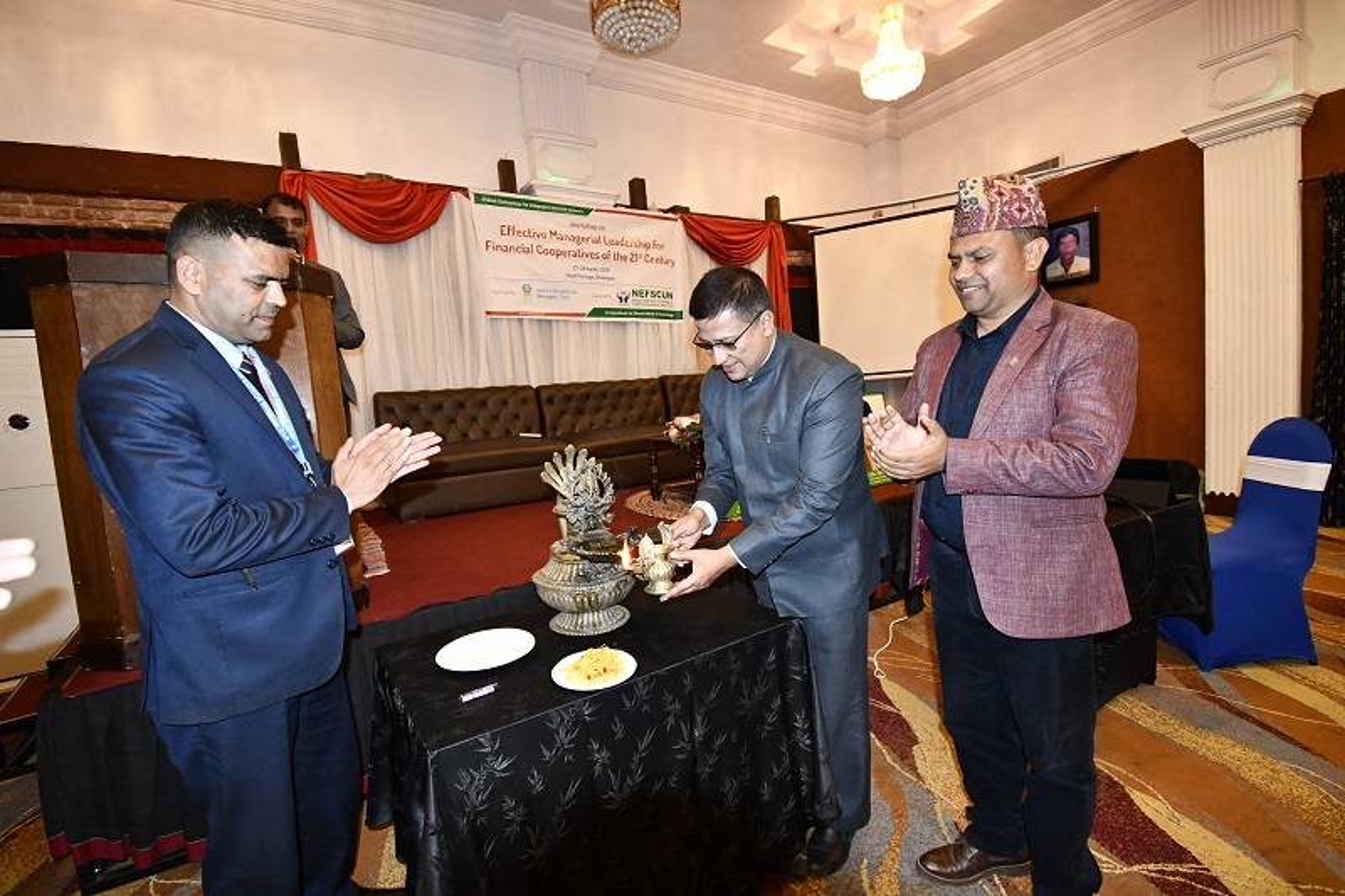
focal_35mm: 15
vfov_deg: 77.3
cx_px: 672
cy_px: 448
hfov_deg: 100.4
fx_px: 560
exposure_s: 1/60
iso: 3200
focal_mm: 10
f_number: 4.5
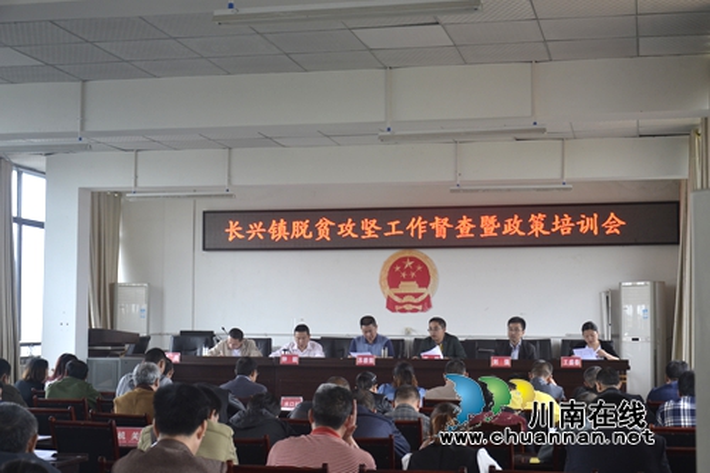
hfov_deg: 33.4
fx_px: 1183
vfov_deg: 22.6
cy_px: 236
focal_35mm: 60
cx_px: 355
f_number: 4.5
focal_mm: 40
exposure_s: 1/40
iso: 400
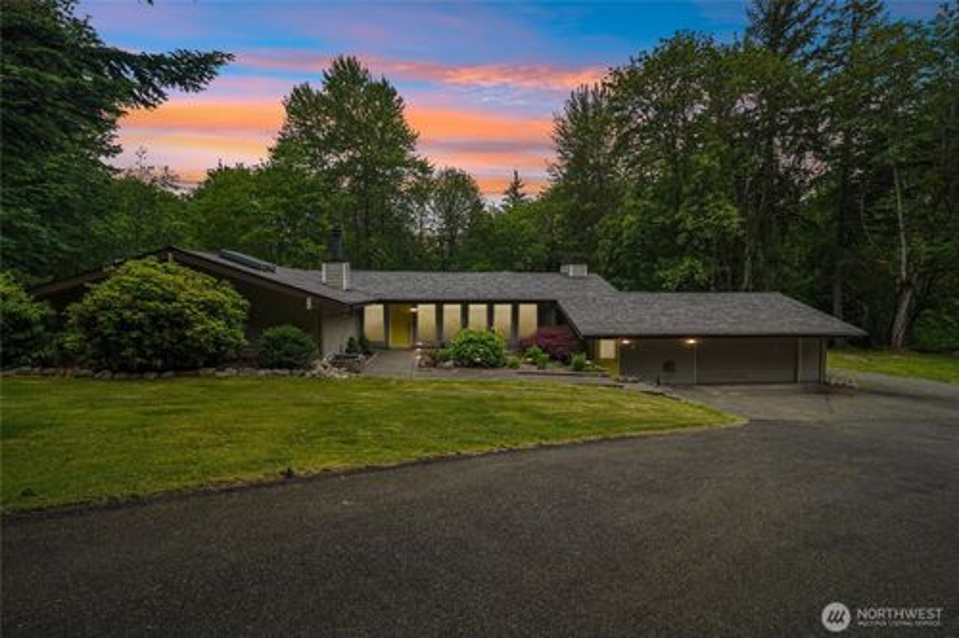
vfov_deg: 73.7
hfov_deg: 96.8
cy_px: 319
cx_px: 480
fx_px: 426
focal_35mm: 16
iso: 1600
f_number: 8
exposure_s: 1/640
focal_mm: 16
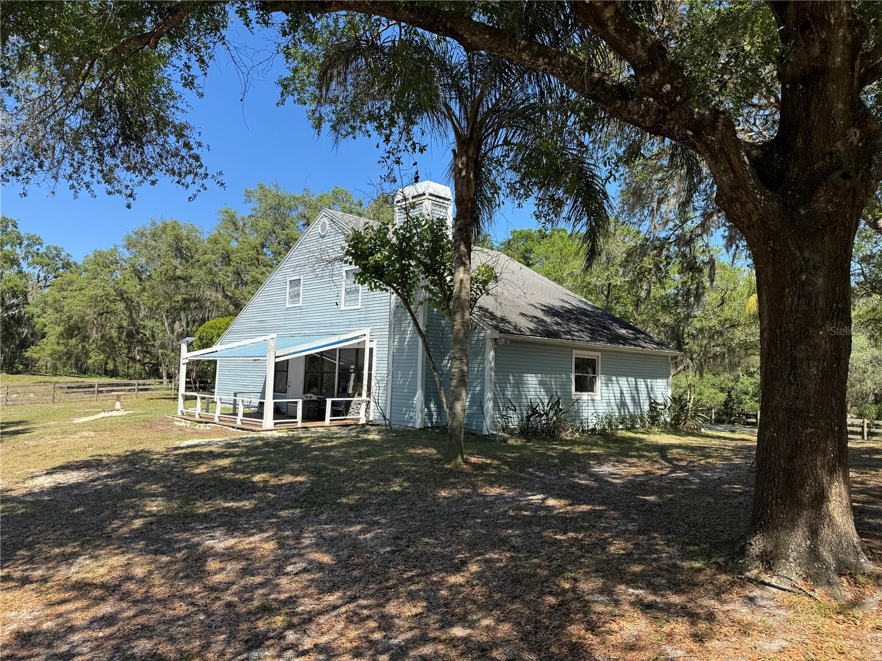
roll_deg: -2.2
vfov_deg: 56.8
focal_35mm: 24
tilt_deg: +4.2
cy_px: 330
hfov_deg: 71.6
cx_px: 441
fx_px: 612
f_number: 1.78
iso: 80
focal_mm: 6.76
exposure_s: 1/2041
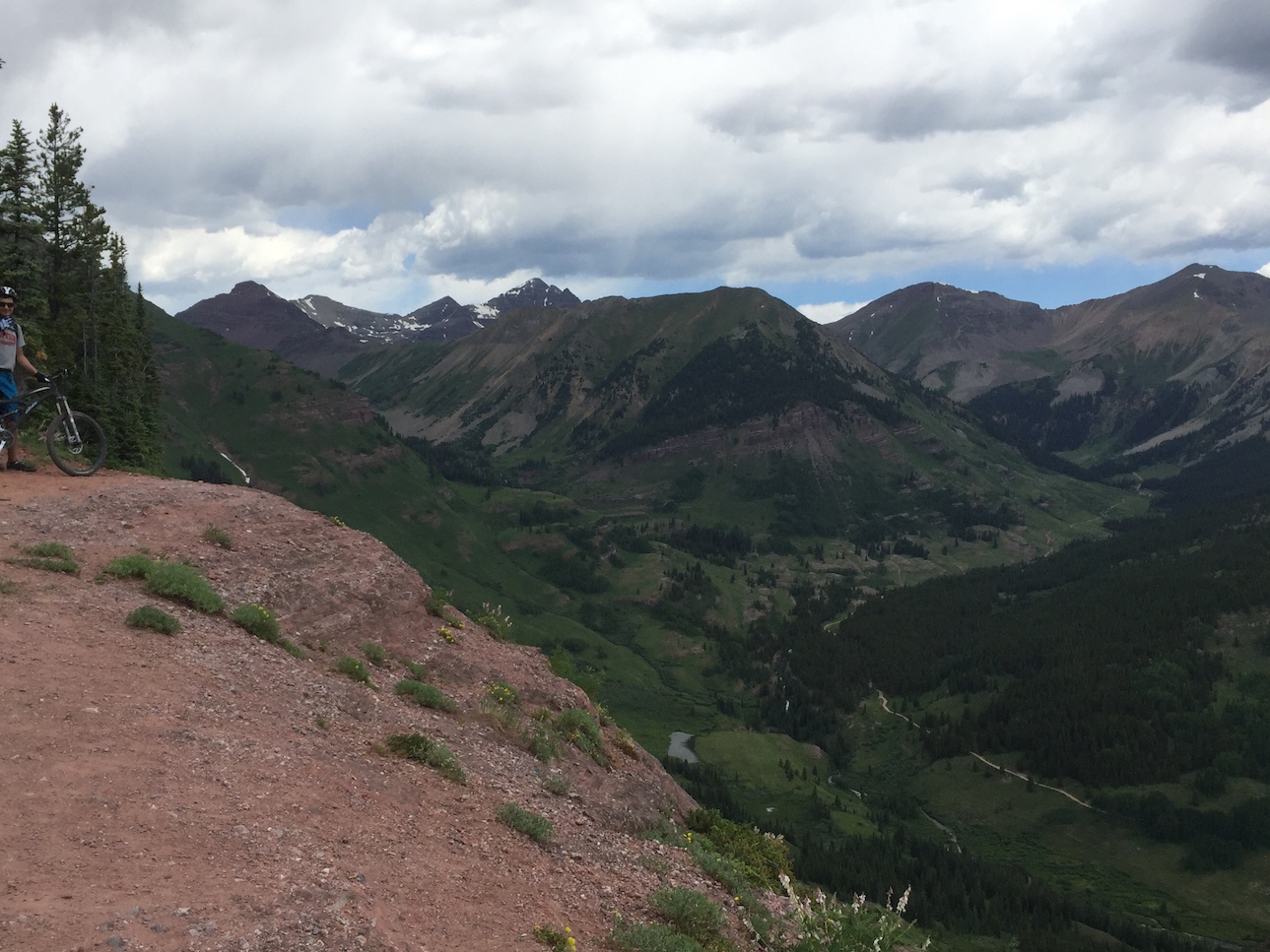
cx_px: 574
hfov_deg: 51.3
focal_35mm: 36
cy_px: 558
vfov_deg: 39.5
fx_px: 1321
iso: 32
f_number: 2.2
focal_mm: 4.15
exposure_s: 1/1883
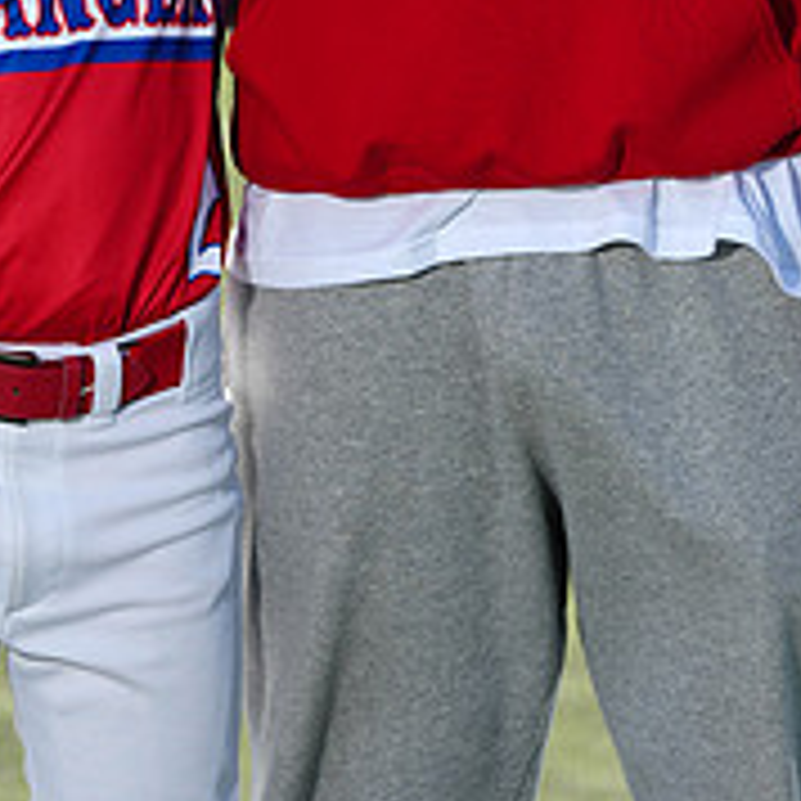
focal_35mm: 492
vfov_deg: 3.6
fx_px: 12880
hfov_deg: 3.6
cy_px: -288
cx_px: 358
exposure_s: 1/250
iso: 50
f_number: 5
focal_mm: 178
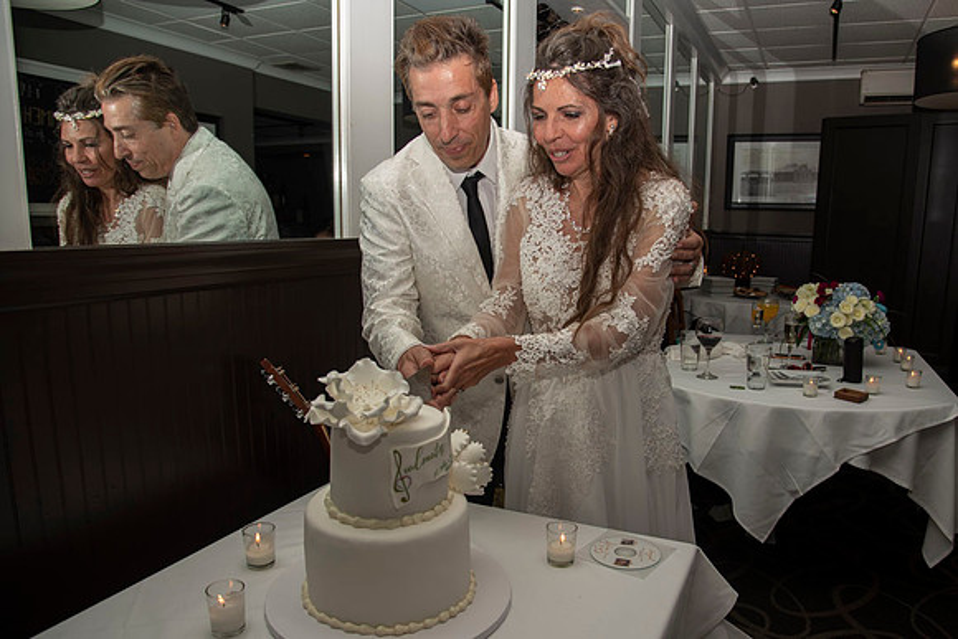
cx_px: 523
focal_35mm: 26
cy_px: 349
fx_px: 697
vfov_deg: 49.2
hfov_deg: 68.8
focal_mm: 24
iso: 100
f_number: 4.5
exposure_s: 1/200
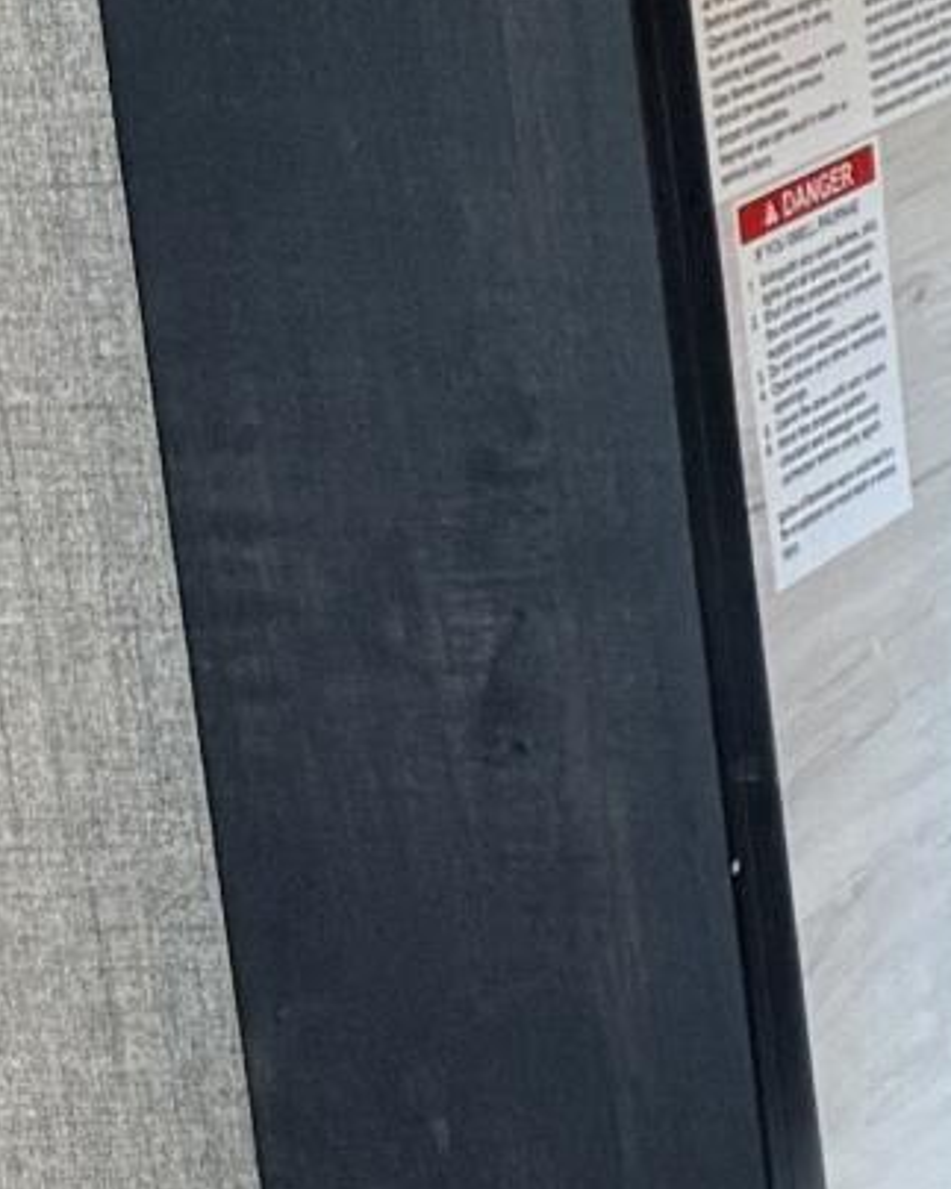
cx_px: 4034
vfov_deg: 11.1
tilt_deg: -13.5
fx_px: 6124
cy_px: 227
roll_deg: -0.7
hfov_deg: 6.7
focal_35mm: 174
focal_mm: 6.76
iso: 200
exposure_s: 1/74
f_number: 1.78
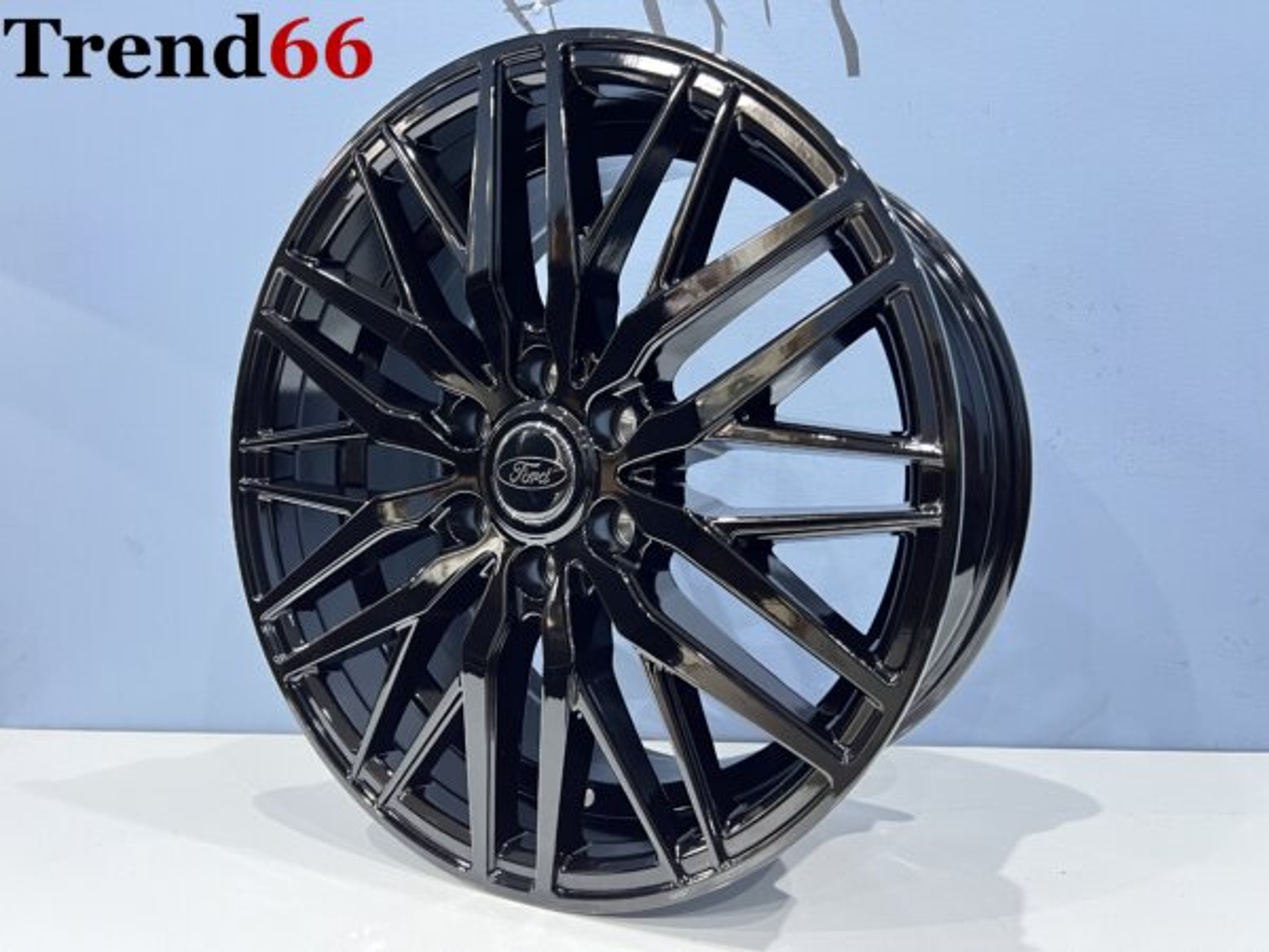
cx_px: 634
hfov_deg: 67.3
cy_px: 476
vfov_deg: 53.1
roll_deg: +0.9
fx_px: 953
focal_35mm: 26
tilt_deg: -0.7
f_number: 1.5
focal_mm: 5.7
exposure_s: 1/33
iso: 500
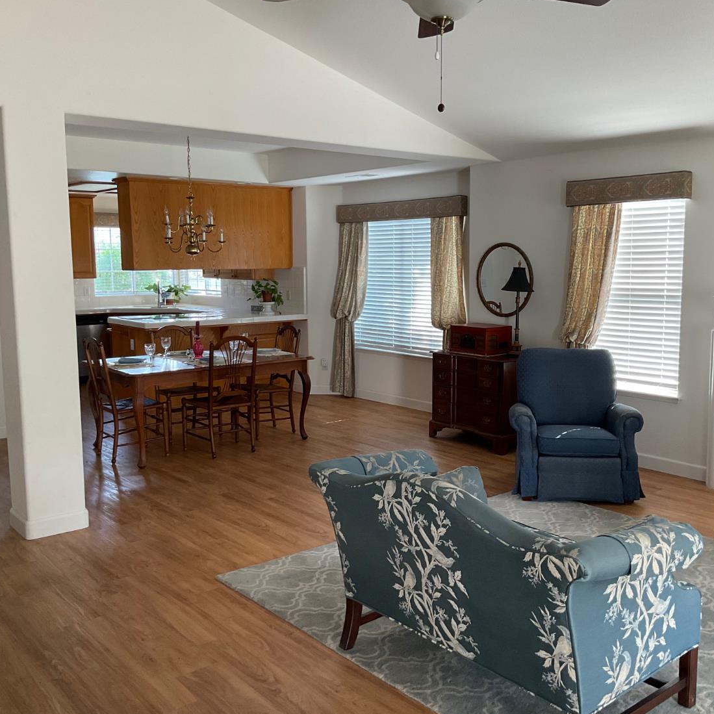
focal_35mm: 35
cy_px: 362
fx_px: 817
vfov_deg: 47.2
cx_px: 399
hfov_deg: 47.1
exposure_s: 1/60
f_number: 1.8
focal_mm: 3
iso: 64
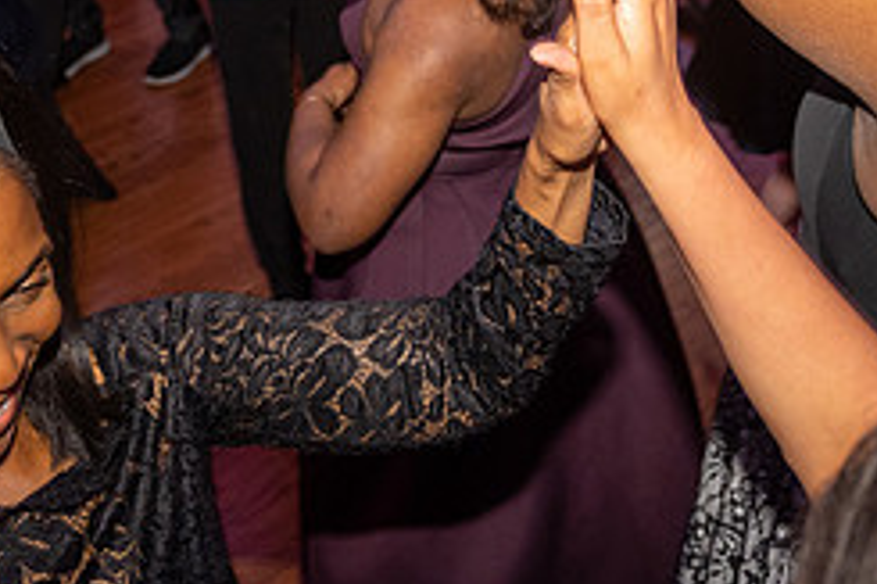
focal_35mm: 57
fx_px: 1388
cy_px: -84
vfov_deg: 22.2
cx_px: 440
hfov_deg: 35.1
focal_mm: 24
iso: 1600
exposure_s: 1/60
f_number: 4
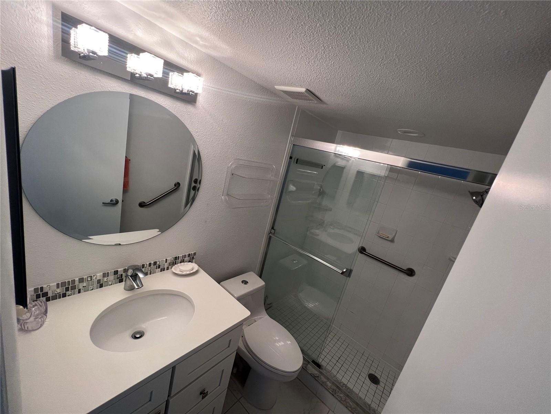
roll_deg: -13.8
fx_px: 207
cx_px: 276
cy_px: 207
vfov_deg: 89.9
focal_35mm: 13
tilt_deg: -14.6
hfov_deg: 106.2
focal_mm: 1.57
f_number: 1.8
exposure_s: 1/120
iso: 80
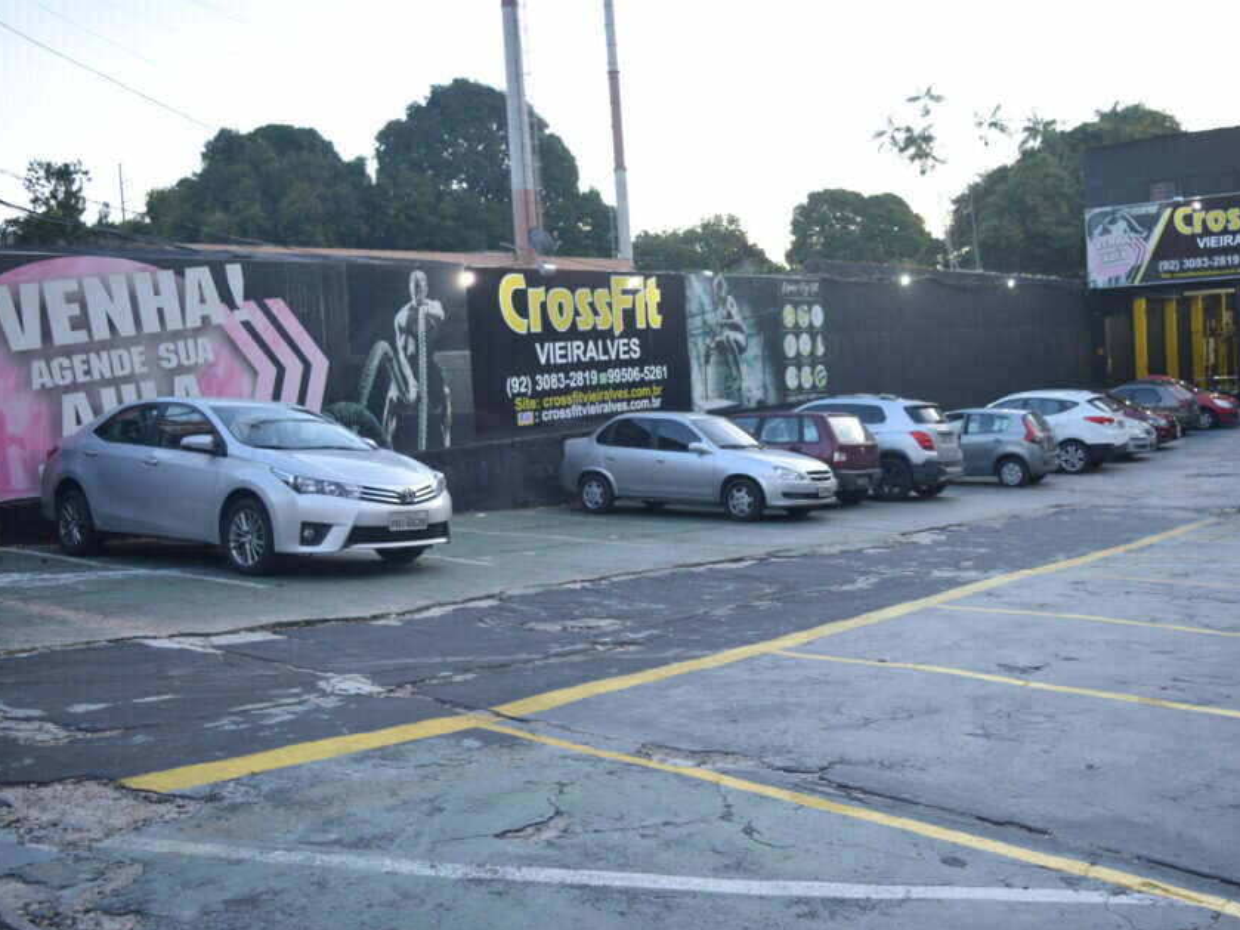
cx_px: 677
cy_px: 461
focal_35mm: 33
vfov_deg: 42.9
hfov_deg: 55.3
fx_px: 1182
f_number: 3.8
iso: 400
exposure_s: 1/40
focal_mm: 20
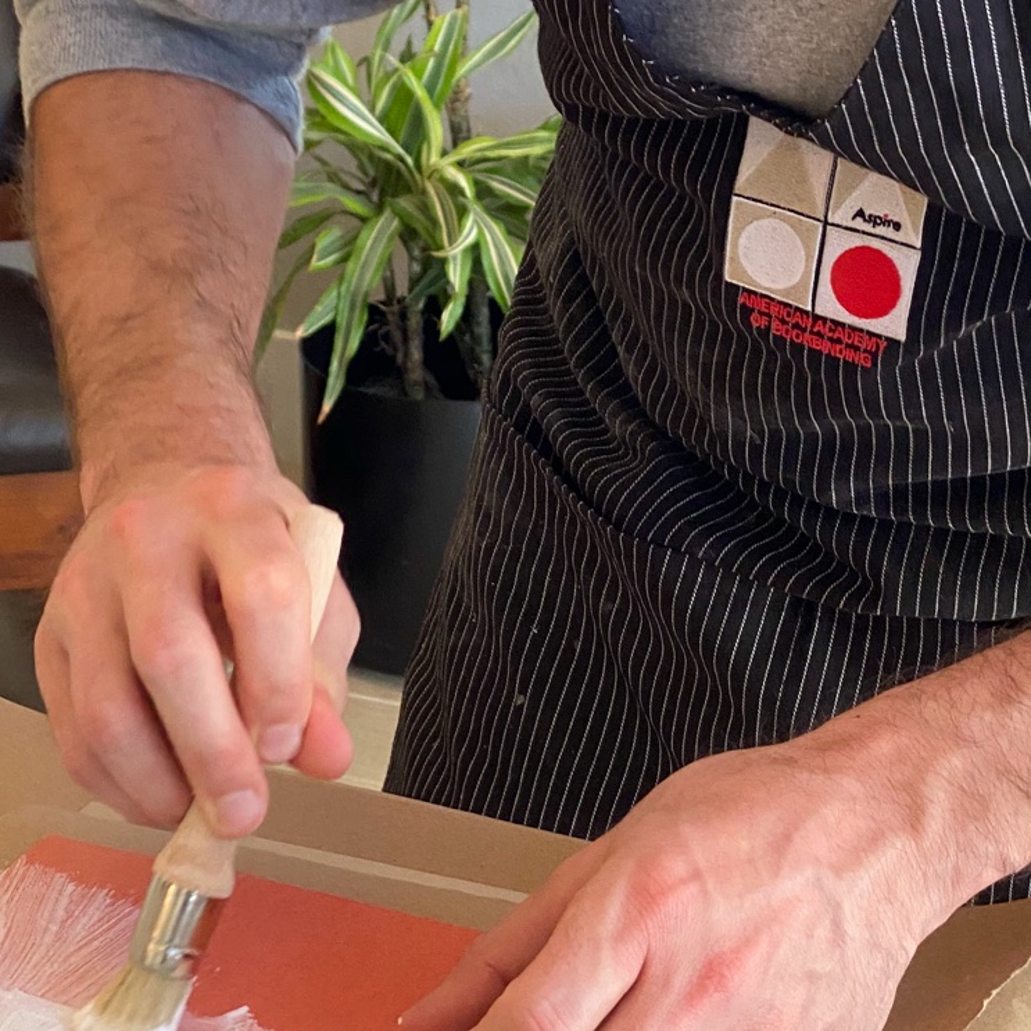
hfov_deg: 17.6
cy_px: 491
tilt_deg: -22.0
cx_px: 455
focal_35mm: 99
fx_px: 3336
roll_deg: -0.2
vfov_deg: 17.6
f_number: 2
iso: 125
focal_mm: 6
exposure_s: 1/60
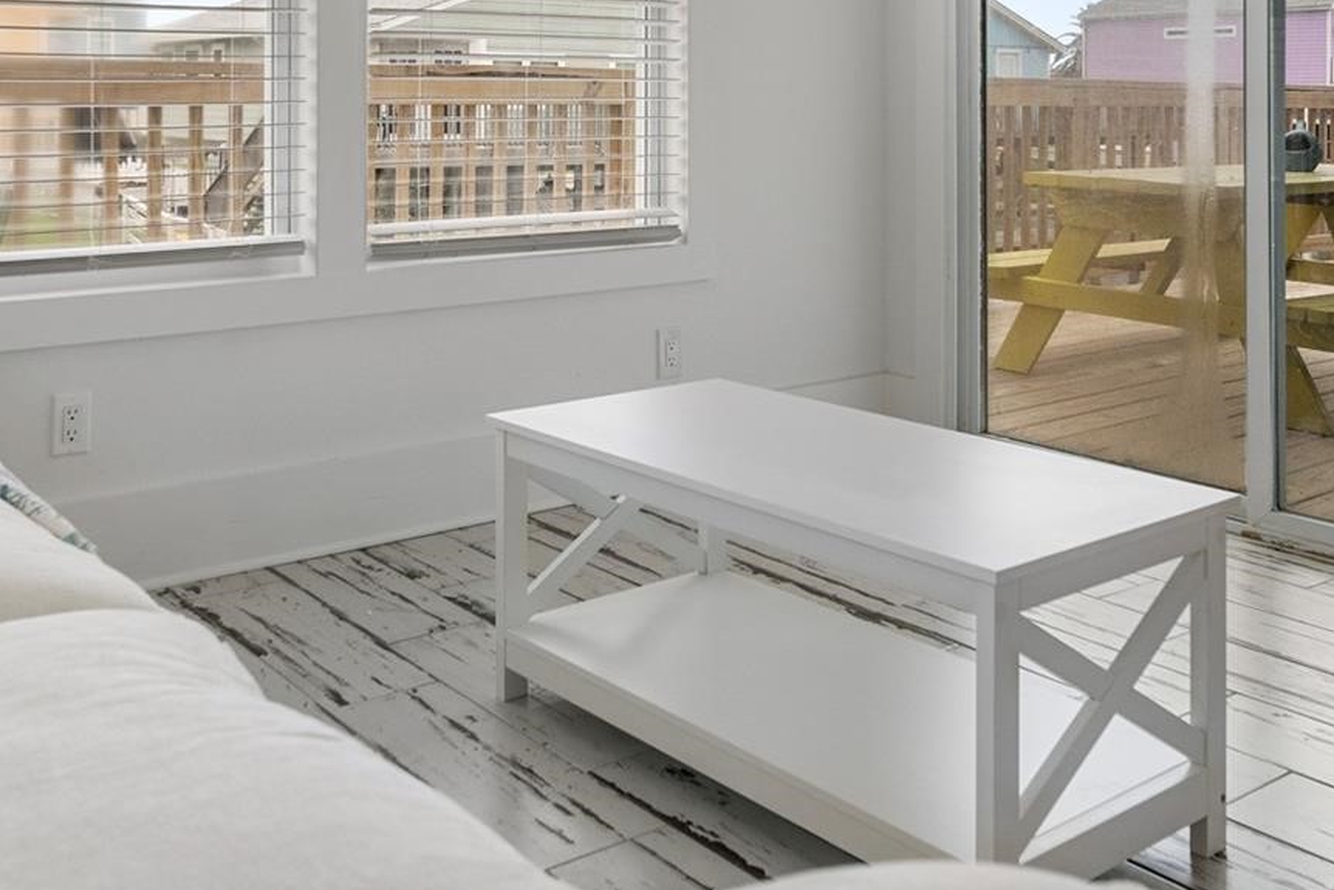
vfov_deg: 33.4
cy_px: 111
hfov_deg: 50.7
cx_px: 644
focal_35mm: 38
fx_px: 1408
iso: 250
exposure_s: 1/200
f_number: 8
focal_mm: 16
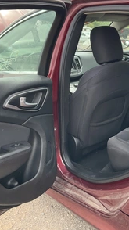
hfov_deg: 27.5
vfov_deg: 47.4
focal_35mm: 43
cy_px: 114
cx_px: 84
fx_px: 262
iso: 20
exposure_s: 1/170
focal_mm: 3
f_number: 1.8
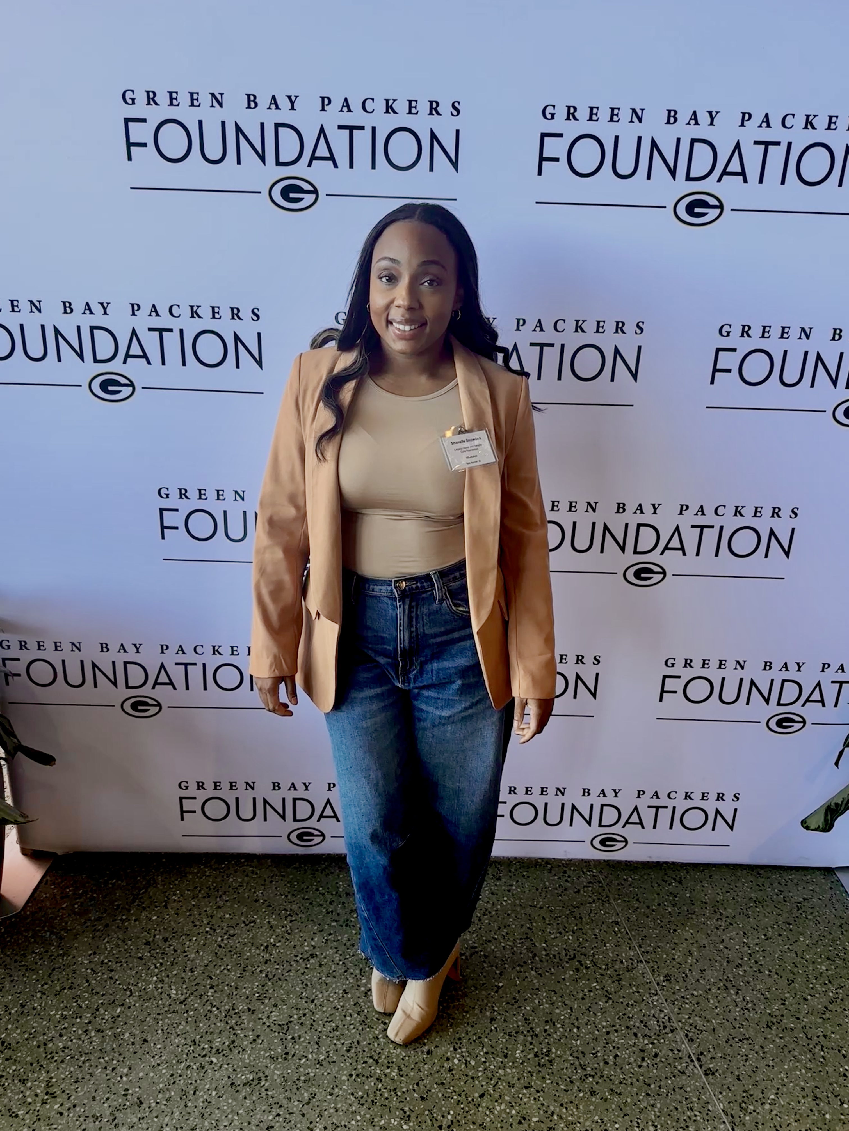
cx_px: 424
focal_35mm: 24
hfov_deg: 56.8
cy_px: 566
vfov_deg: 71.6
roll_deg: -2.9
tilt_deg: -23.0
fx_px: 785
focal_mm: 6.86
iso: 125
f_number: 1.78
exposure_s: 1/120
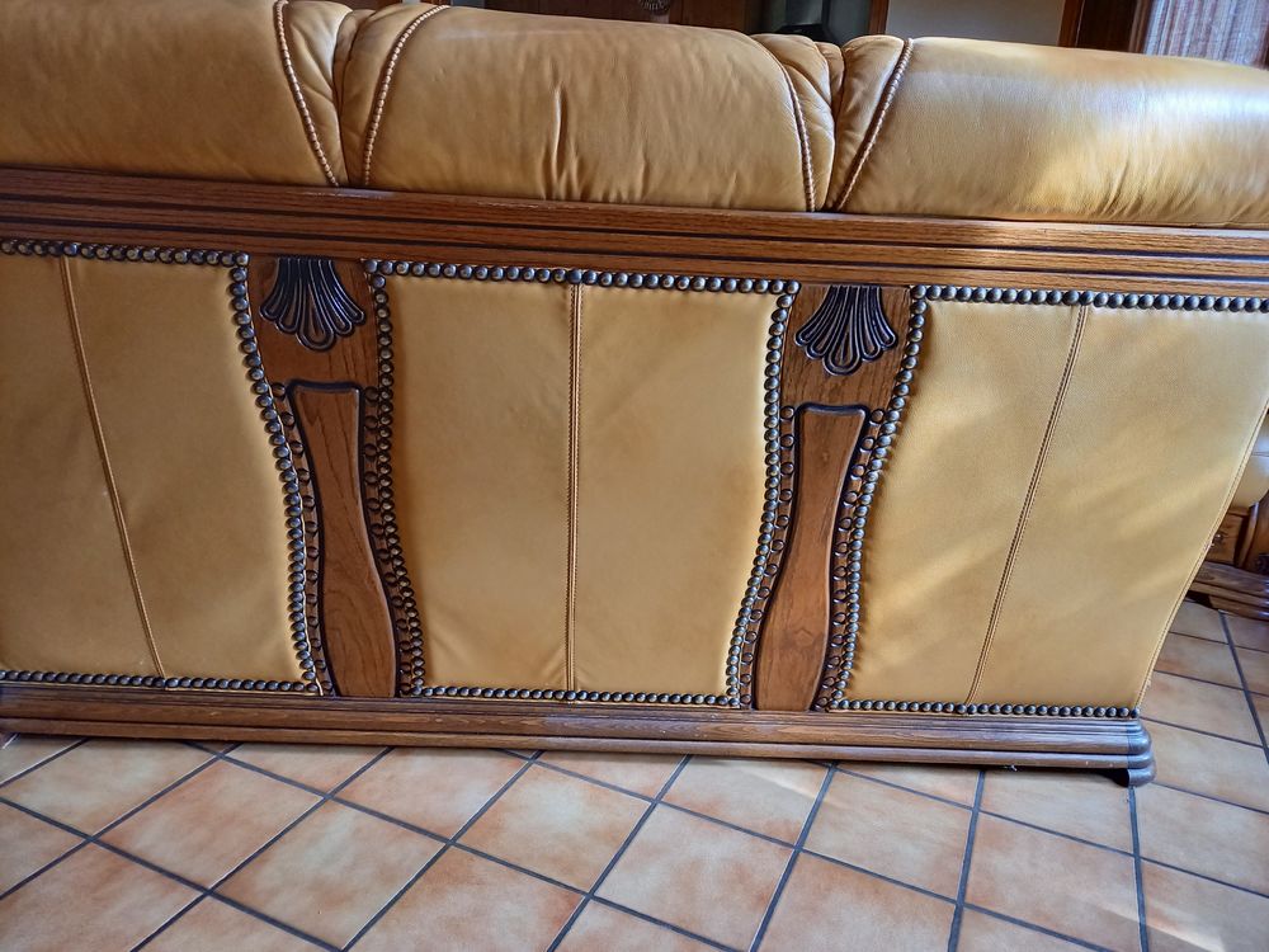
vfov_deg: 54.9
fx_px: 916
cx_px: 634
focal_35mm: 25
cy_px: 476
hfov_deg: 69.4
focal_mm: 4.65
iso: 320
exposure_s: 1/50
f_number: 1.8
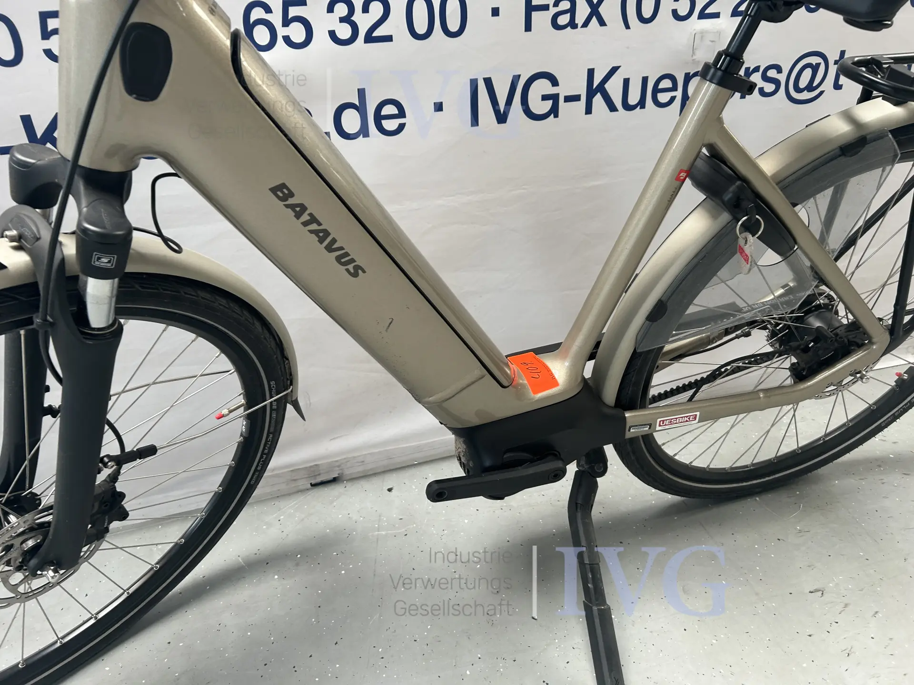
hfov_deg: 67.3
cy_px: 342
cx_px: 457
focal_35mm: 26
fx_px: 687
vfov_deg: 53.1
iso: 64
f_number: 1.5
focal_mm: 5.7
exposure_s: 1/121
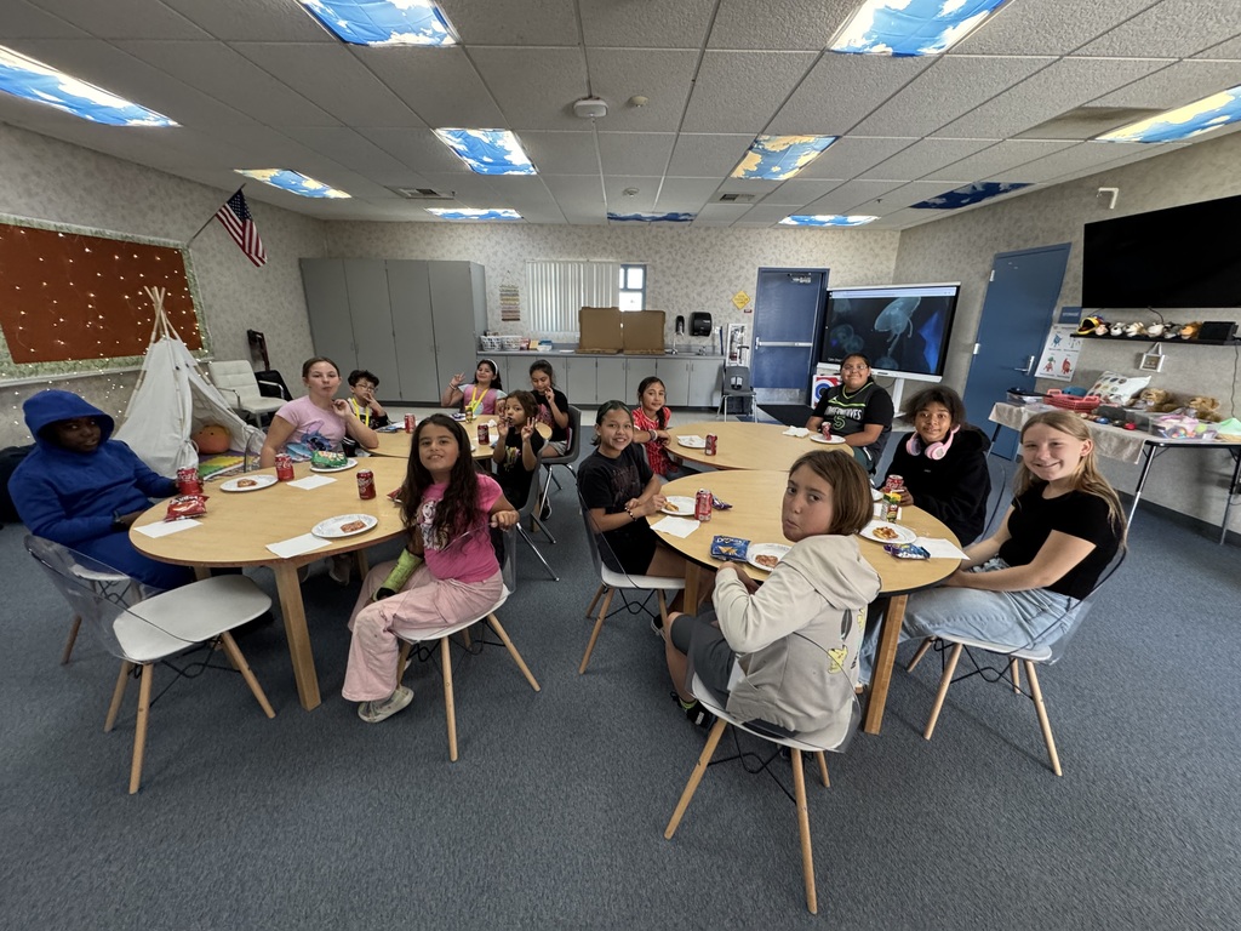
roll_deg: -0.7
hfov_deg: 102.1
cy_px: 466
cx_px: 620
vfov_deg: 85.7
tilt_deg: -19.3
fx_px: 502
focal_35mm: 14
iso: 400
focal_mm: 2.22
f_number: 2.2
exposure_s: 1/60
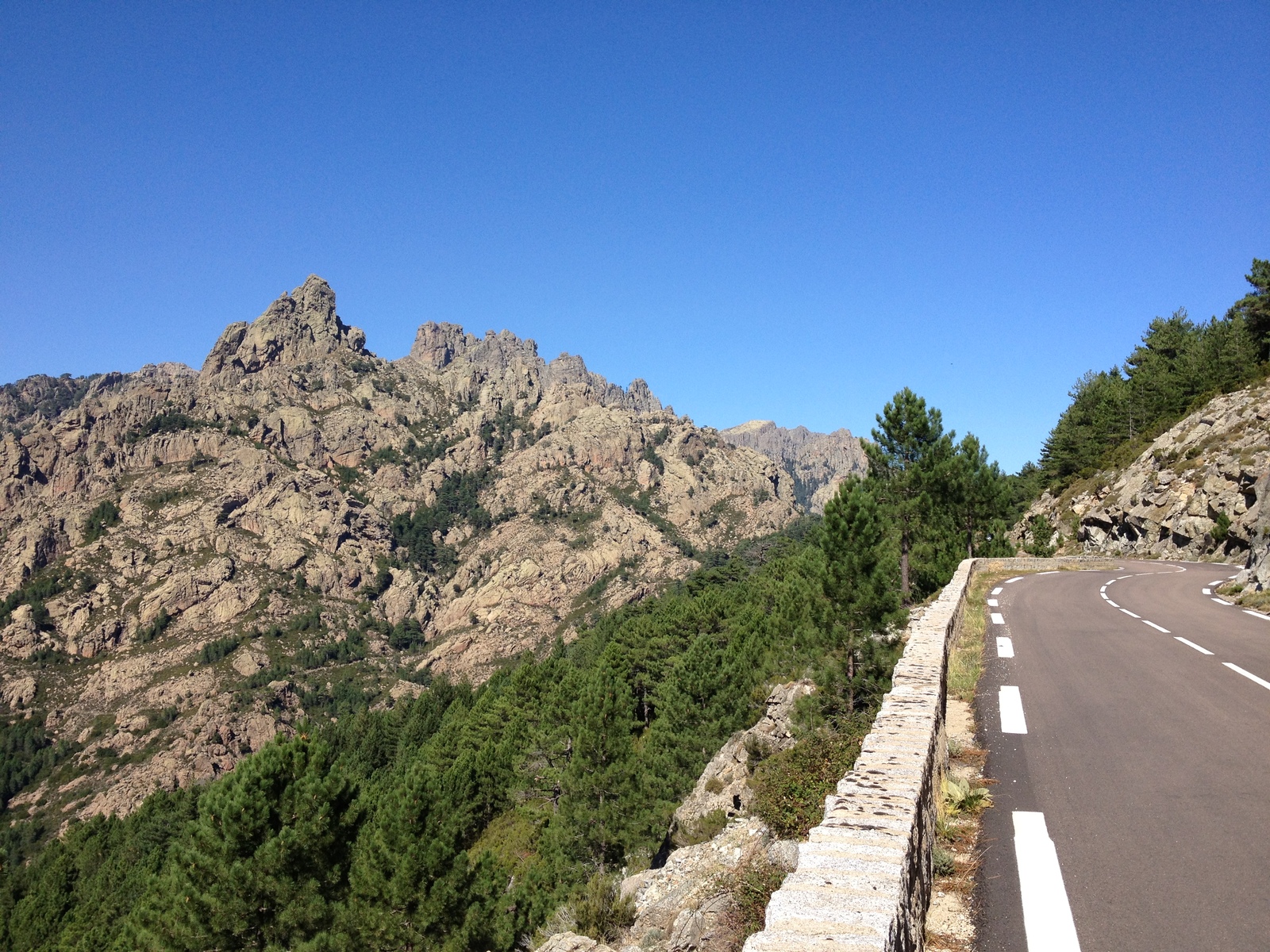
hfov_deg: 52.6
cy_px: 476
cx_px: 635
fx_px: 1284
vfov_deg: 40.7
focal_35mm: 35
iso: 64
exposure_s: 1/1623
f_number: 2.4
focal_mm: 4.28
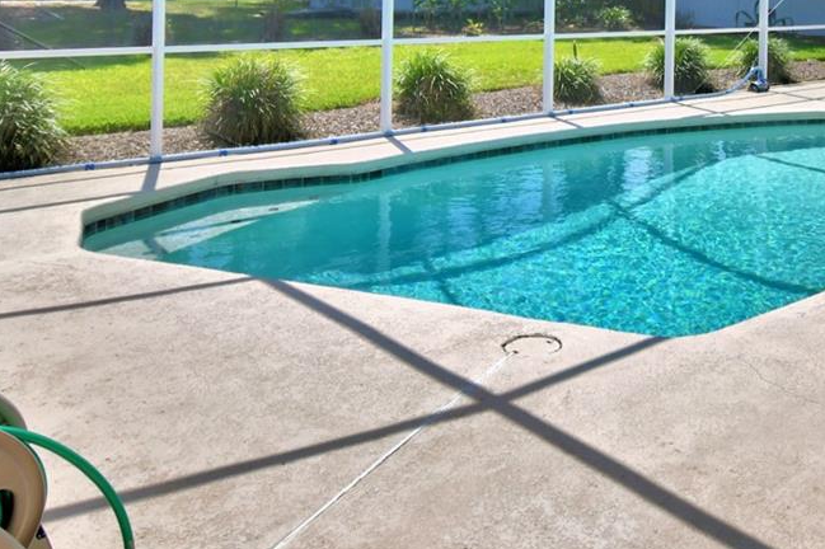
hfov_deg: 48.8
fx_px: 847
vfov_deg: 32.8
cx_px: 665
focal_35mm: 37
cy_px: -6
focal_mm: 10
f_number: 4.5
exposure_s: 1/1250
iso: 100
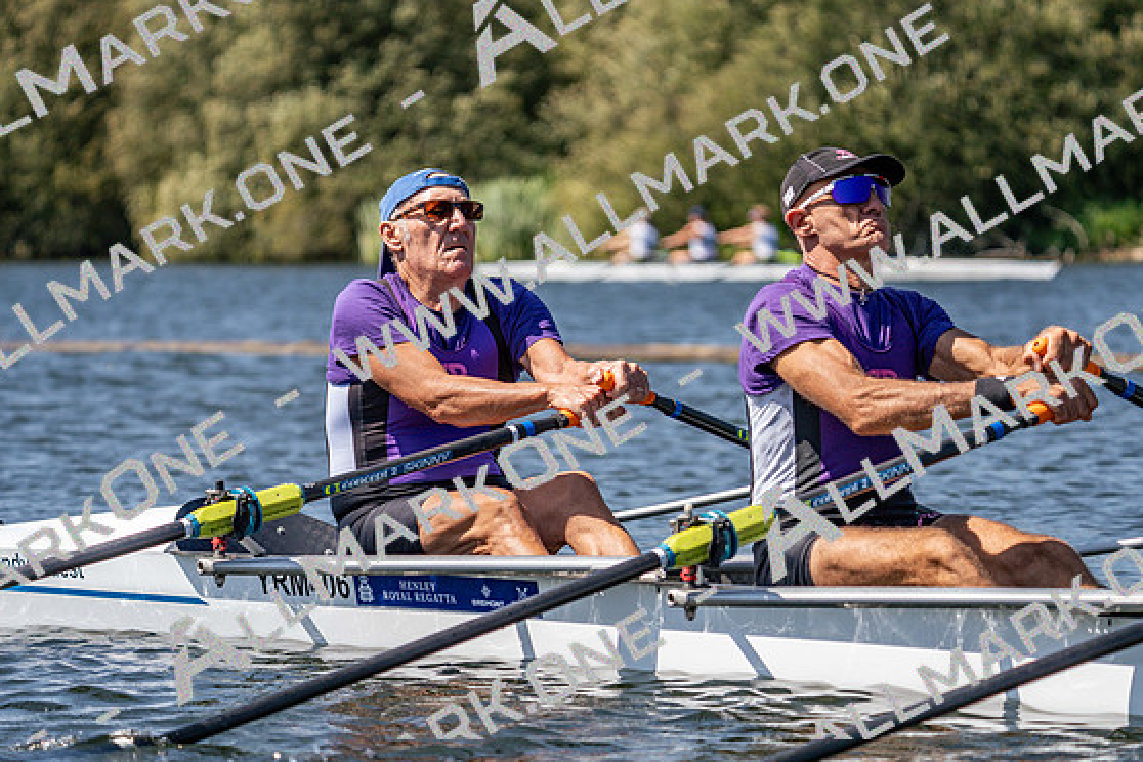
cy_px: 388
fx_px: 6603
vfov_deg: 6.6
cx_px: 586
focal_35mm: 208
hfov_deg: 9.9
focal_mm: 200
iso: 250
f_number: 5.6
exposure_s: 1/2000
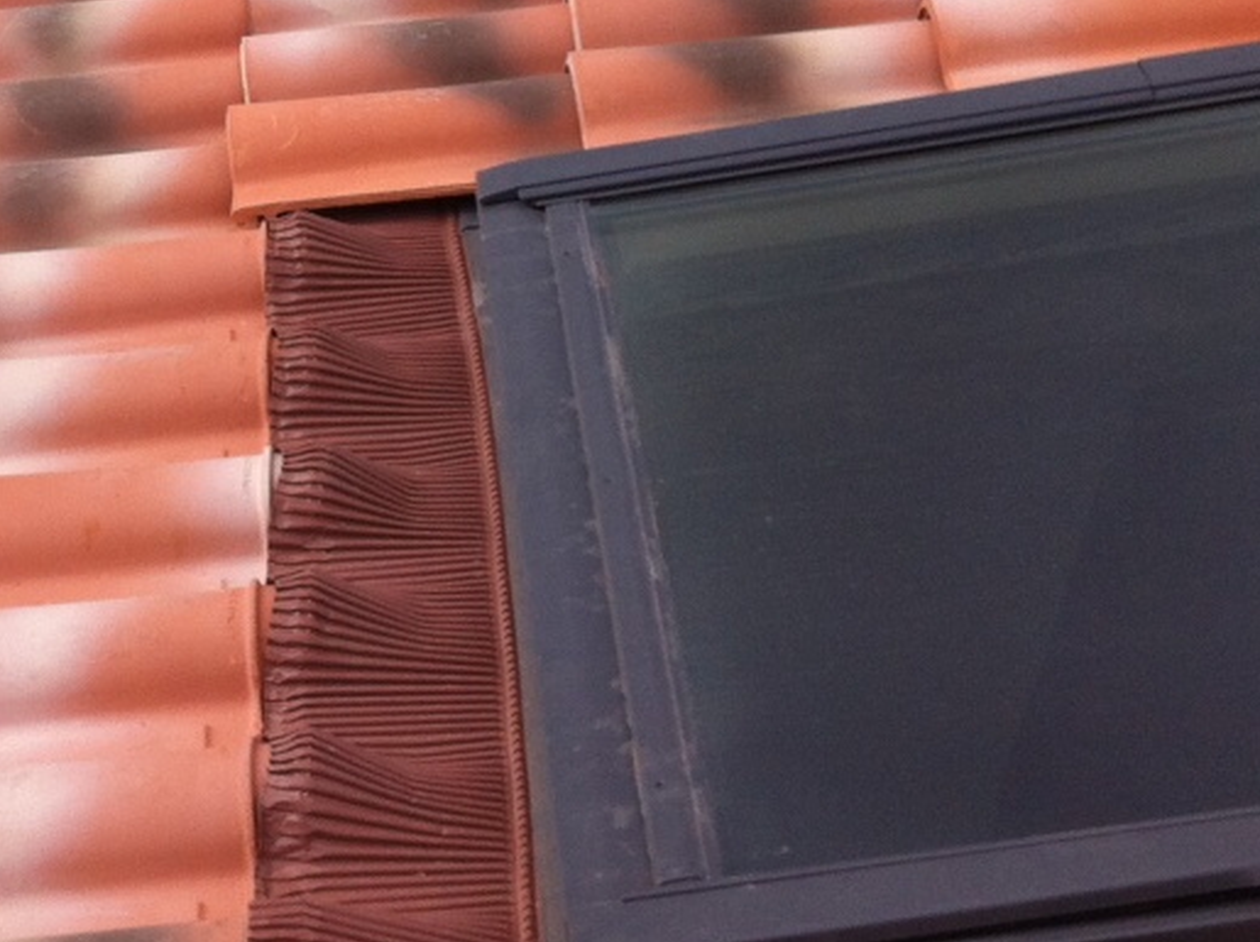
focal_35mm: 88
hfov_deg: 21.9
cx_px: 174
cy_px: 37
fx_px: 3199
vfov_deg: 16.5
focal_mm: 3.85
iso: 80
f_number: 2.8
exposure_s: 1/686
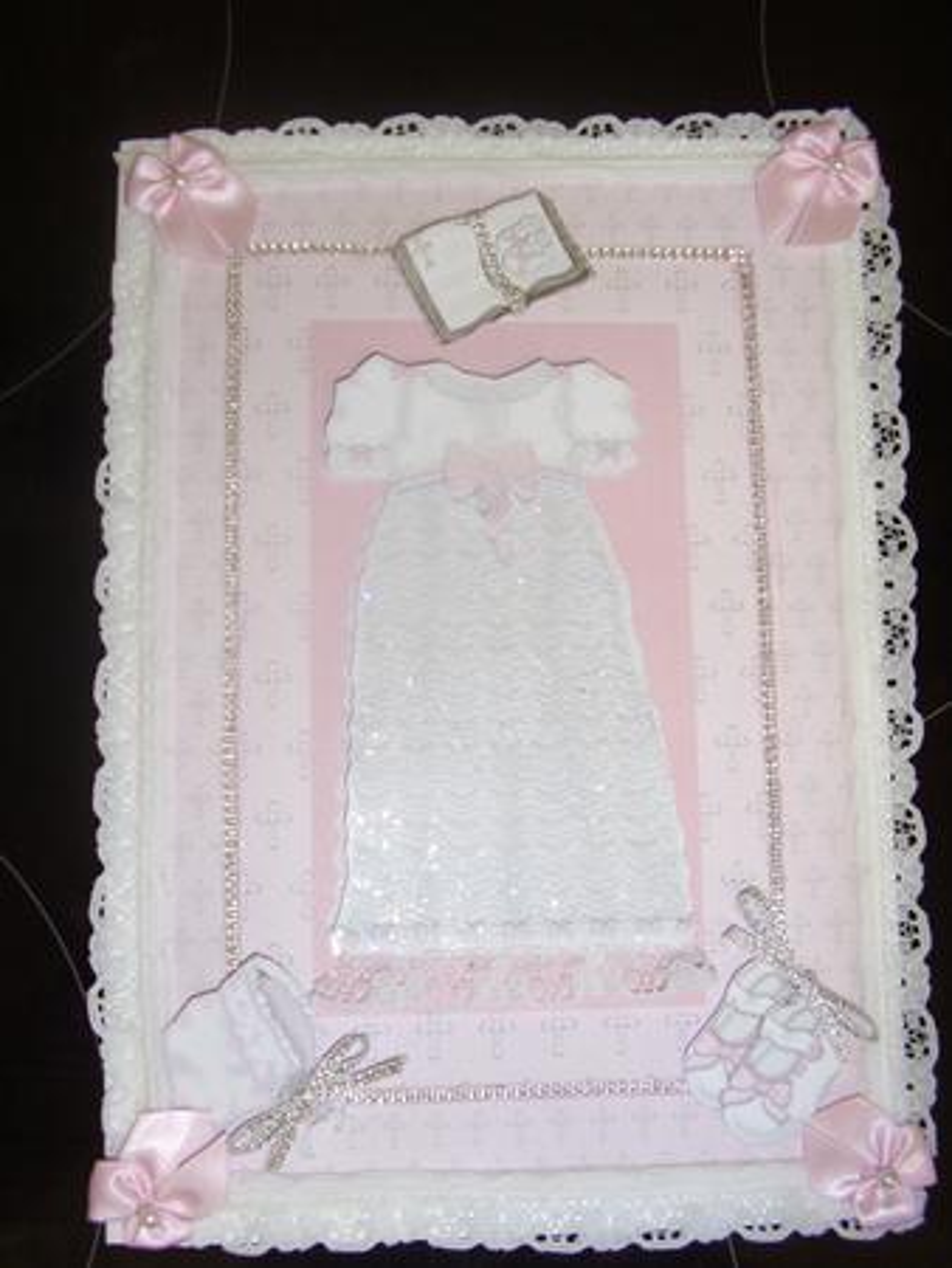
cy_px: 634
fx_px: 1099
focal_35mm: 30
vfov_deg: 59.9
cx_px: 476
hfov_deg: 46.8
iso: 141
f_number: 2.9
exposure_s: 1/30
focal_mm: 5.8
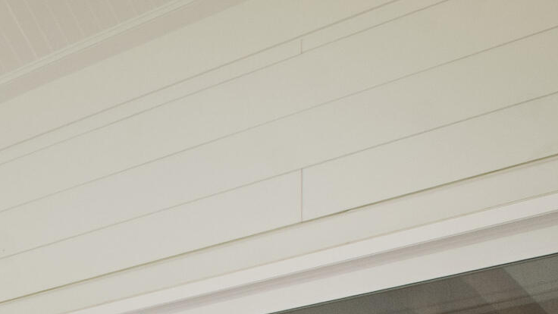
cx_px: -568
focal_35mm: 64
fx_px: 947
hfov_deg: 19.0
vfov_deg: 14.6
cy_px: 678
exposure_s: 1/40
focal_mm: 10
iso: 250
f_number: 8
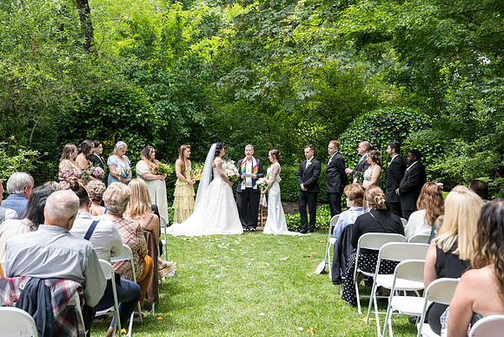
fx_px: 700
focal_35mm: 50
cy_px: 168
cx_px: 252
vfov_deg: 27.0
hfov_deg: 39.6
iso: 1000
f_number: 5
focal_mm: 50
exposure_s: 1/400
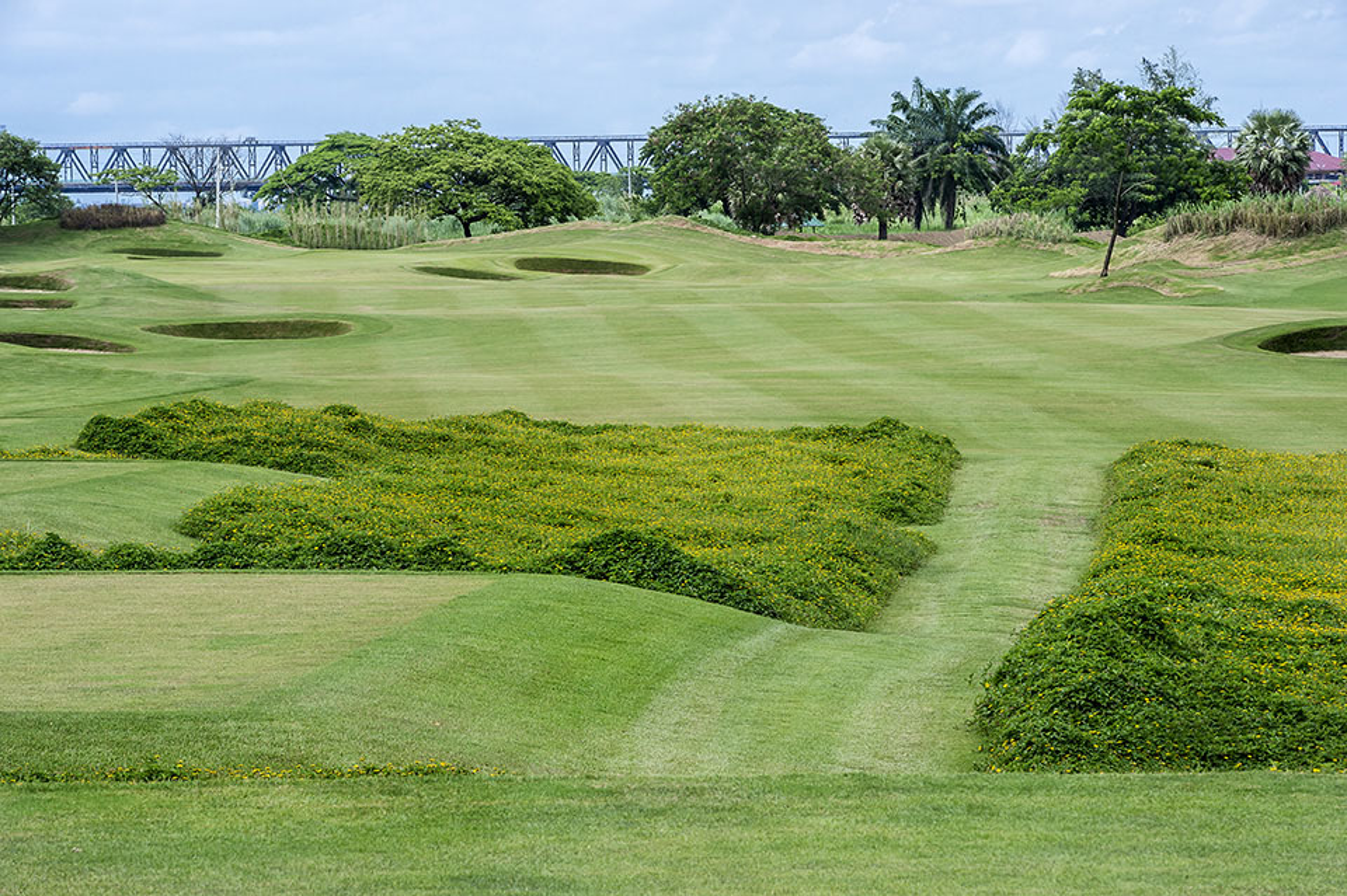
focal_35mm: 200
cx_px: 674
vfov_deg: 6.9
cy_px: 448
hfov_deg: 10.3
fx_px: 7479
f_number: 22
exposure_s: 1/200
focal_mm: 200
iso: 400
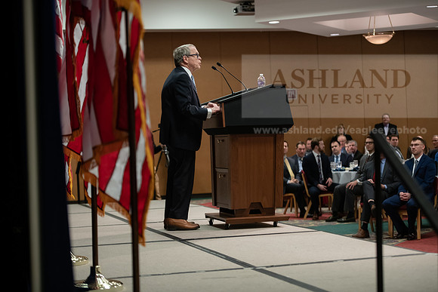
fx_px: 998
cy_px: 146
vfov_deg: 16.7
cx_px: 219
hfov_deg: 24.8
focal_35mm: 82
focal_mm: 82
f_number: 2.8
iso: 2000
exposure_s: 1/200
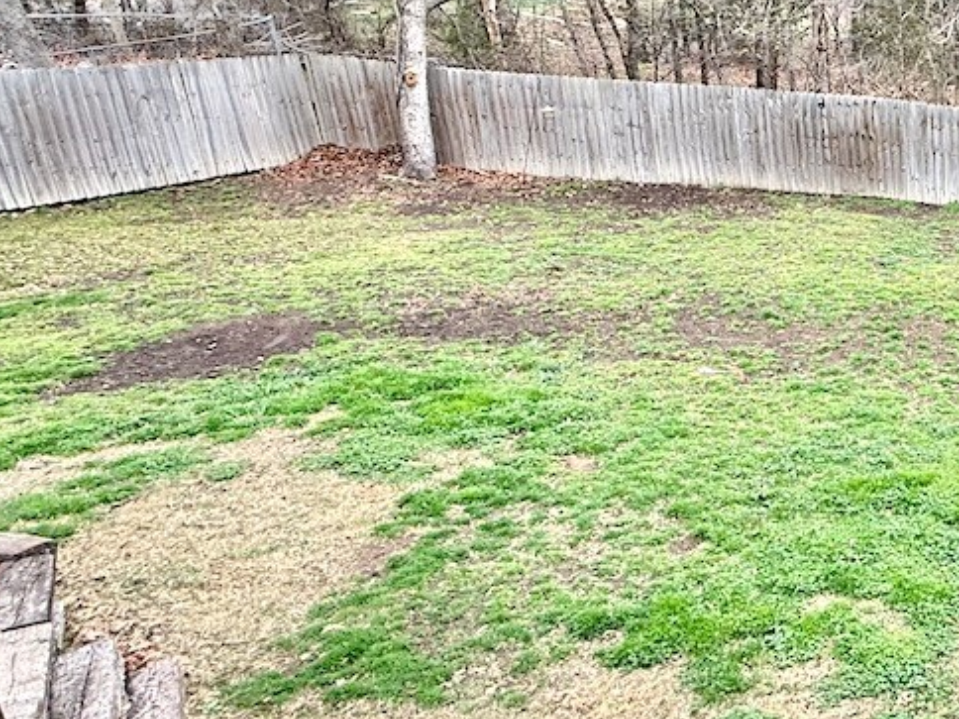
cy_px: 156
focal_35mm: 37
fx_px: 1025
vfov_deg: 37.4
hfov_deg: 37.8
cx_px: 1147
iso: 64
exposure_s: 1/138
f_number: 2.2
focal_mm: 2.22
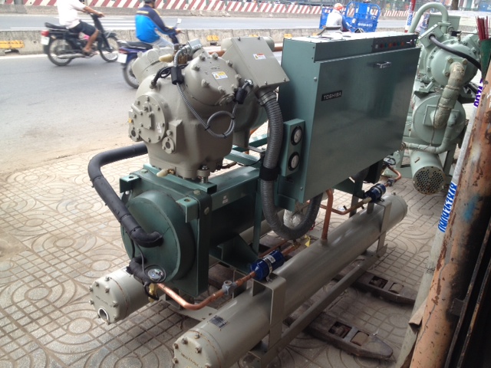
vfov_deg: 40.7
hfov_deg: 52.6
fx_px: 496
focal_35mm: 35
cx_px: 246
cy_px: 184
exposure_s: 1/205
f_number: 2.4
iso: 50
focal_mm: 4.28
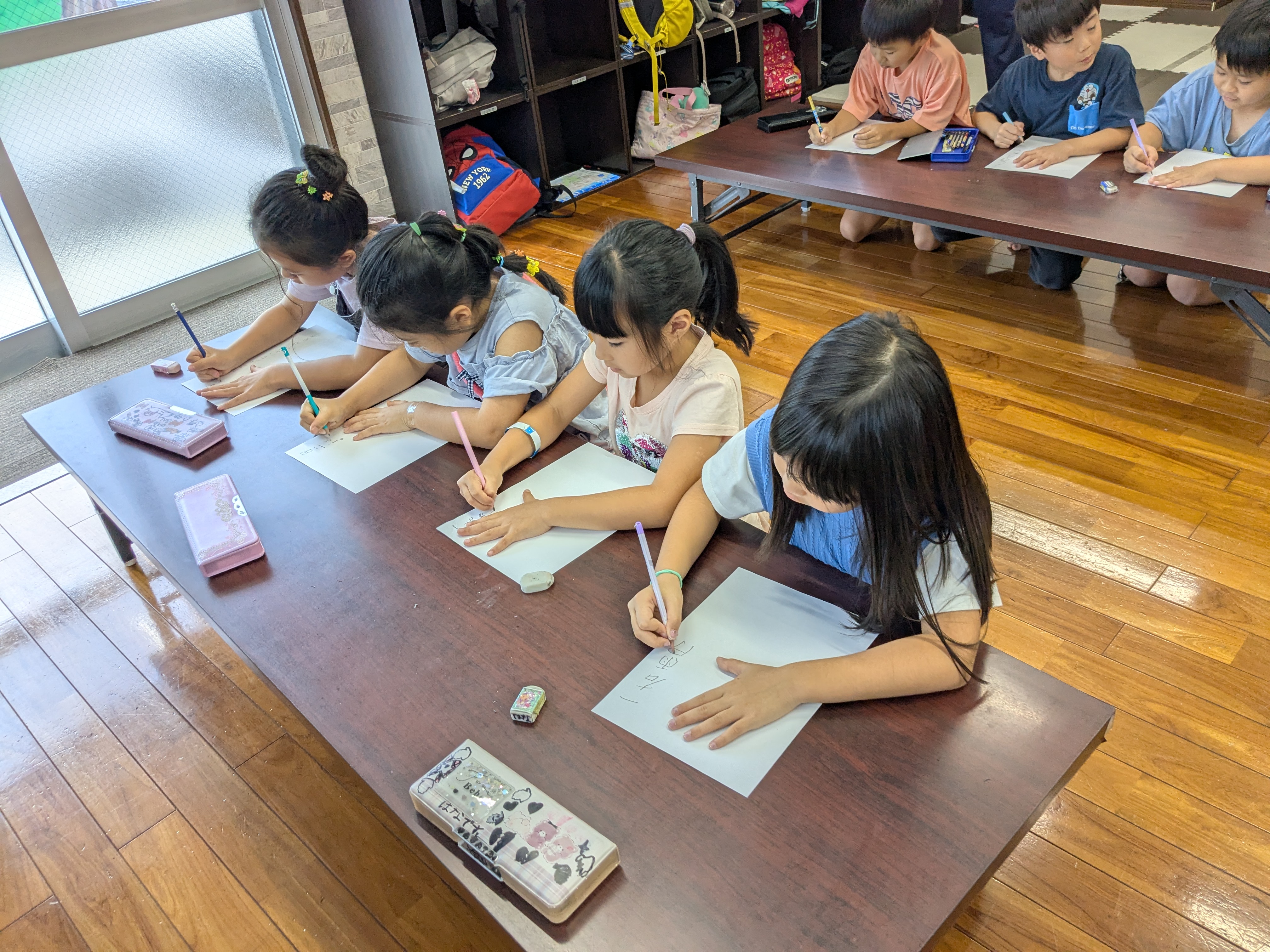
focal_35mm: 27
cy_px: 476
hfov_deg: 65.3
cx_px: 635
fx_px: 991
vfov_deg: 51.4
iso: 37
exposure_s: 1/120
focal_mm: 4.38
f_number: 1.73
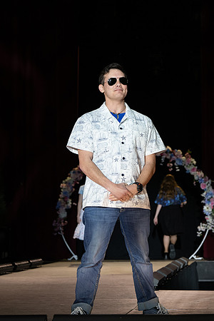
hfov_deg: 10.6
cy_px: 169
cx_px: 150
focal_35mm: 129
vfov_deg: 15.9
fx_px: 1153
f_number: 5.6
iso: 1000
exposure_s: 1/320
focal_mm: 82
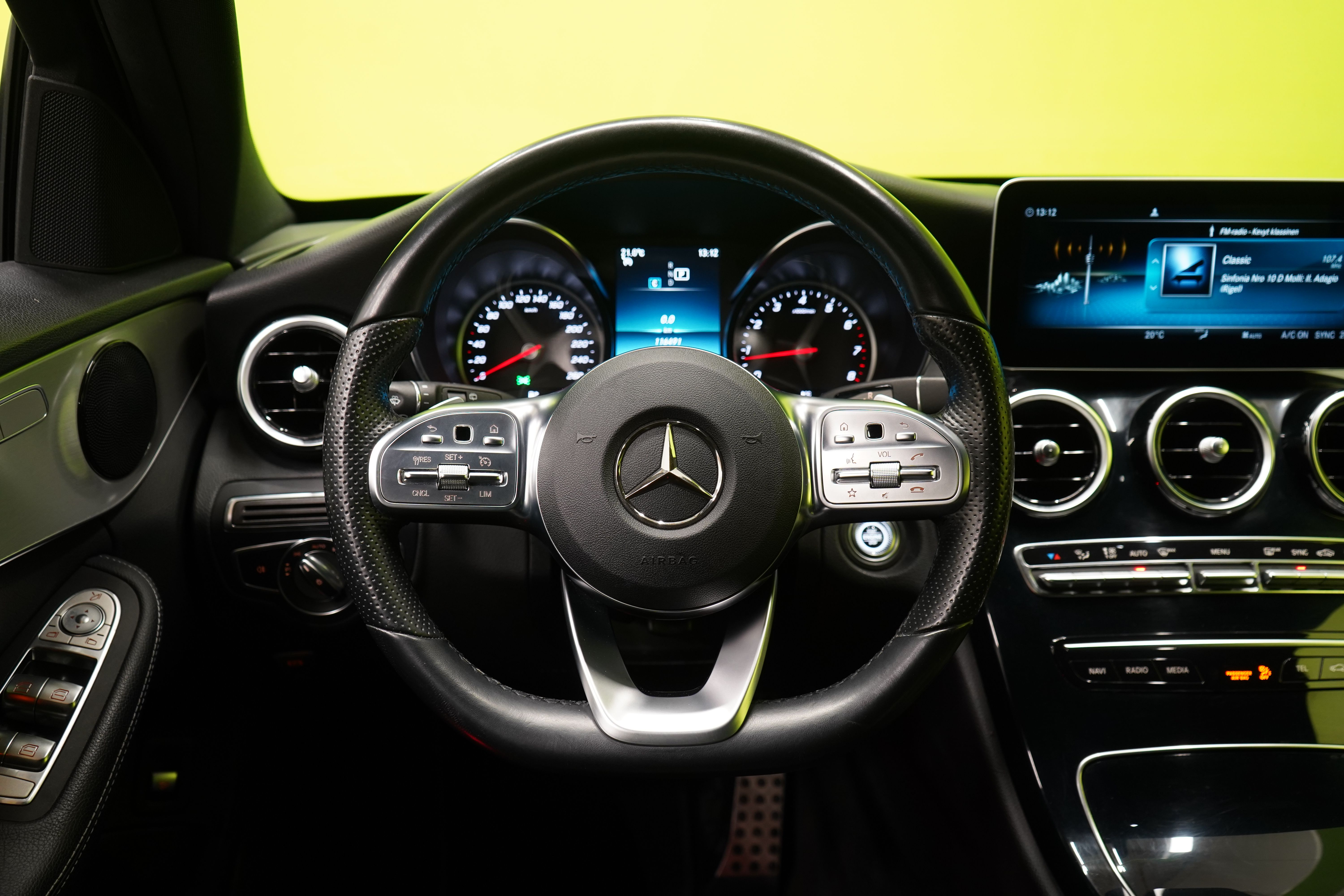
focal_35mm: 31
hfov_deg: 60.3
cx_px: 672
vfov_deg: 42.3
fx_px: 1157
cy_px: 448
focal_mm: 31
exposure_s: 1/25
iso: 1250
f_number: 5
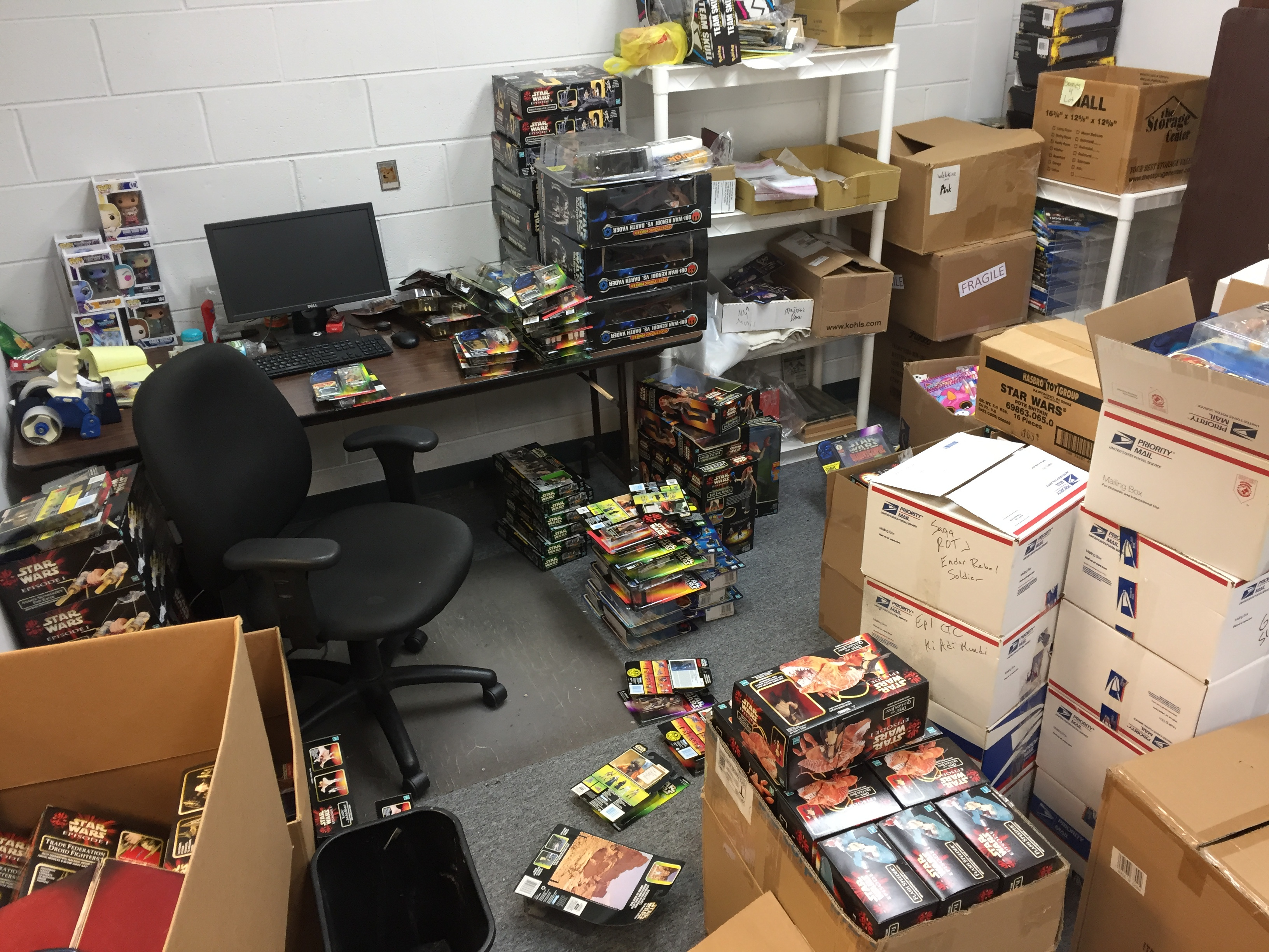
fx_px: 1063
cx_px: 634
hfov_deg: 61.7
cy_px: 476
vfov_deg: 48.2
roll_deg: +1.4
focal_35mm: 29
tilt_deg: -25.7
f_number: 2.2
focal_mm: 4.15
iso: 80
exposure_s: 1/30
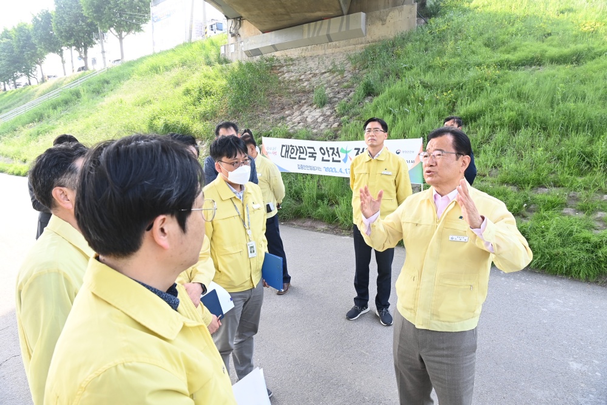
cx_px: 304
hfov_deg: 73.7
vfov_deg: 53.1
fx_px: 405
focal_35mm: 24
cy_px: 202
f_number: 10
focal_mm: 24
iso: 800
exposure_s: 1/125
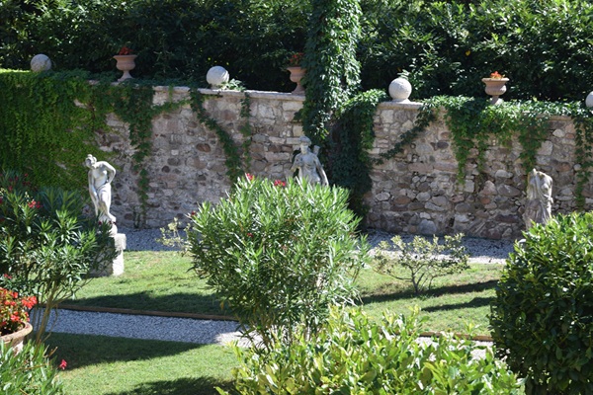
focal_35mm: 82
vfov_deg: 16.6
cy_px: 198
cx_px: 296
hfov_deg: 24.6
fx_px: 1359
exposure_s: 1/125
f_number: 7.1
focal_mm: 55
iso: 125
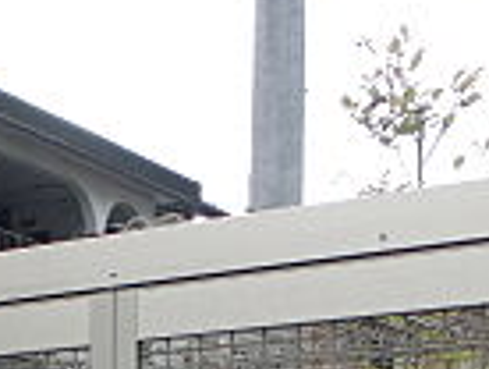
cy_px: 713
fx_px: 1571
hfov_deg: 16.6
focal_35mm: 111
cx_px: -163
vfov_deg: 12.0
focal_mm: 4.24
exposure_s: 1/500
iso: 80
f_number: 3
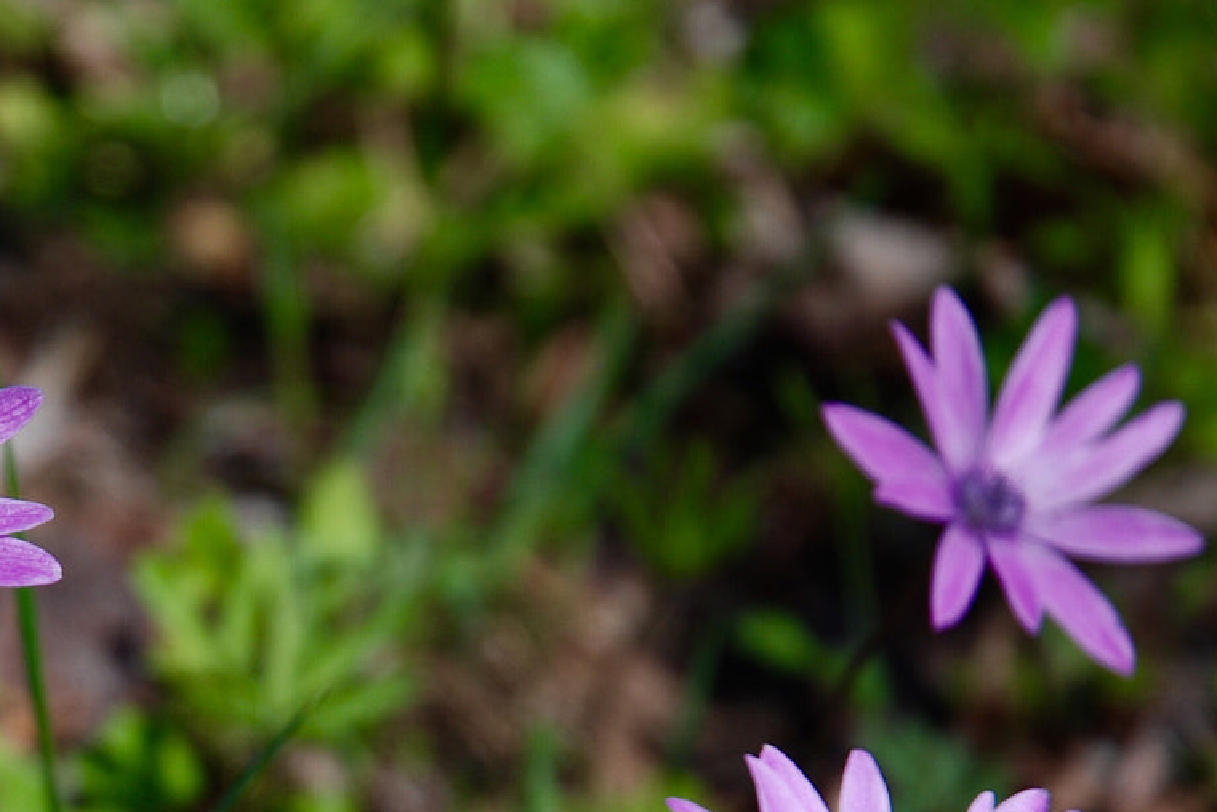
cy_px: 693
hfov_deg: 11.6
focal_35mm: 177
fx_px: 5984
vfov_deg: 7.7
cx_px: 253
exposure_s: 1/640
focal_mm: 56
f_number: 4.5
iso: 100
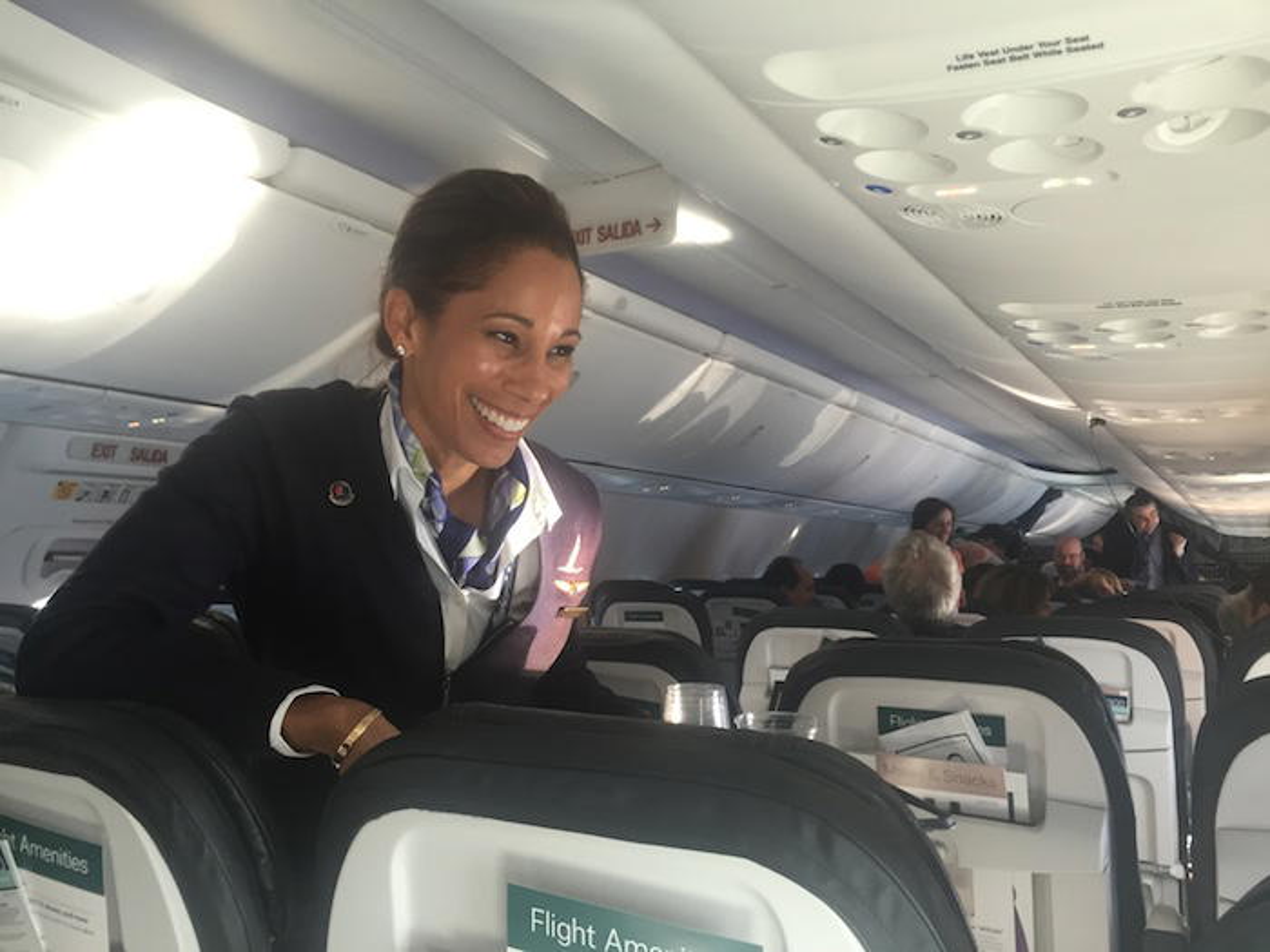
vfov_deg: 48.2
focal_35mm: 29
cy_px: 476
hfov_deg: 61.7
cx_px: 635
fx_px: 1064
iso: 64
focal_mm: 4.15
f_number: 2.2
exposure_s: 1/30
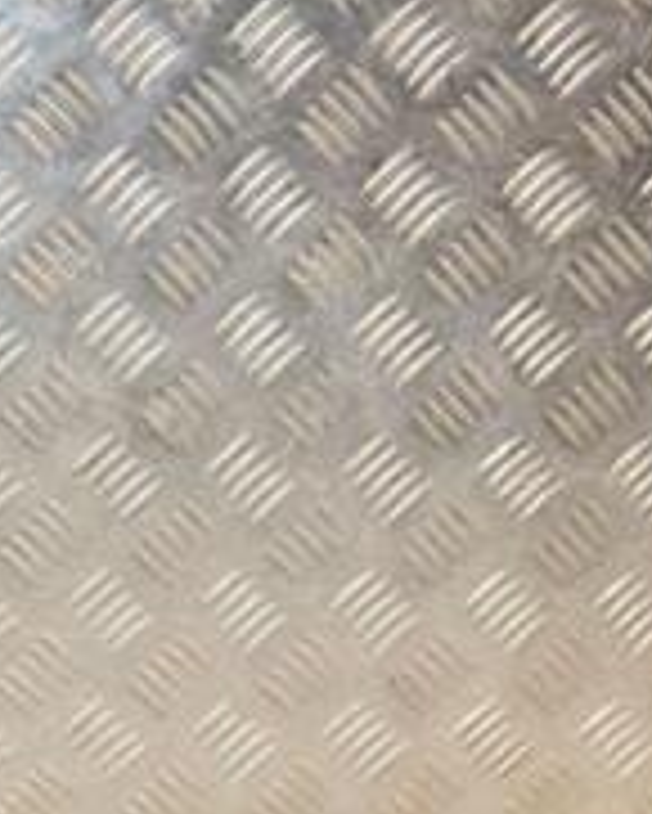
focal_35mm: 112
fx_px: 2699
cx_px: -162
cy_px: 783
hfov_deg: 13.3
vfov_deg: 16.8
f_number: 7.1
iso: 800
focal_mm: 24
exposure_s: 1/200
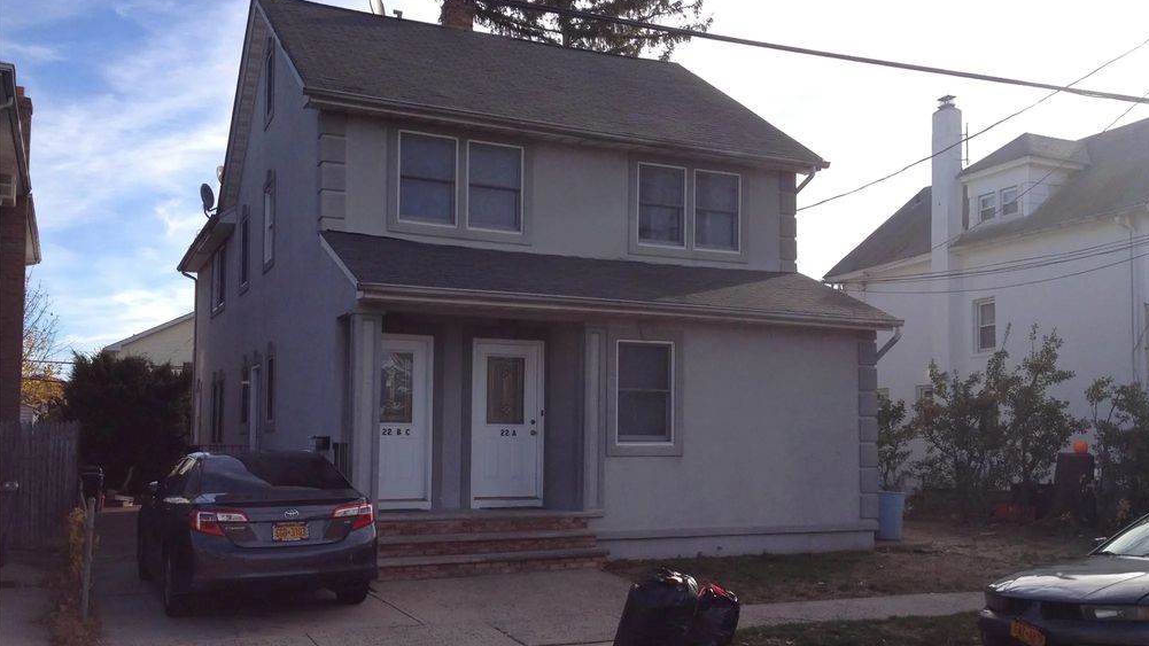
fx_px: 1188
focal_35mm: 39
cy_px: 389
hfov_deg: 51.6
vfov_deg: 30.3
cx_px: 583
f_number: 2.4
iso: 50
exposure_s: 1/1151
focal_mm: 4.28
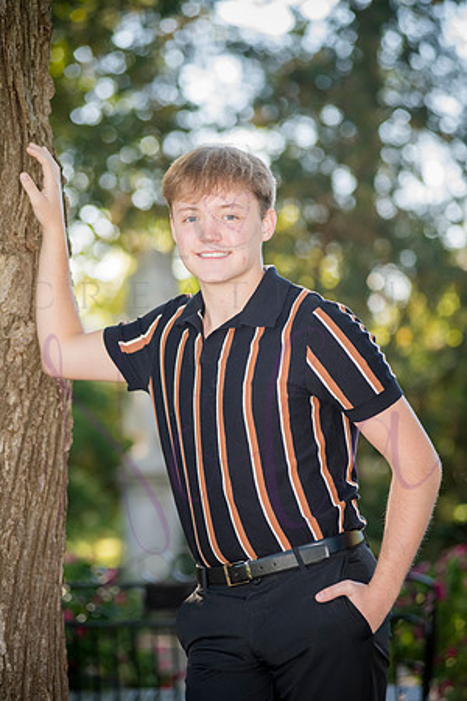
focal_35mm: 125
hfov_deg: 11.0
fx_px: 2432
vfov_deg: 16.4
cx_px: 234
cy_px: 350
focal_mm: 125
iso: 800
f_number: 3.5
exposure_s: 1/400
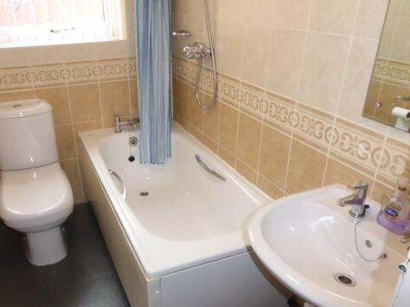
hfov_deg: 58.0
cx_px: 169
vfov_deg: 45.2
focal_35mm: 31
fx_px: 367
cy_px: 184
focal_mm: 4.3
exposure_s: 1/60
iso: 800
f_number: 3.3
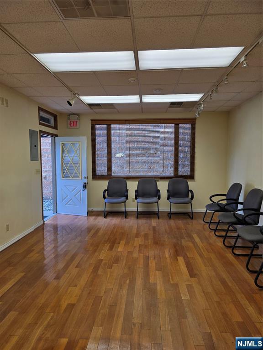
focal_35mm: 23
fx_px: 233
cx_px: 132
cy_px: 175
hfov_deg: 58.9
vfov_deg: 73.9
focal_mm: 6.3
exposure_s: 1/120
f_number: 1.7
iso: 50
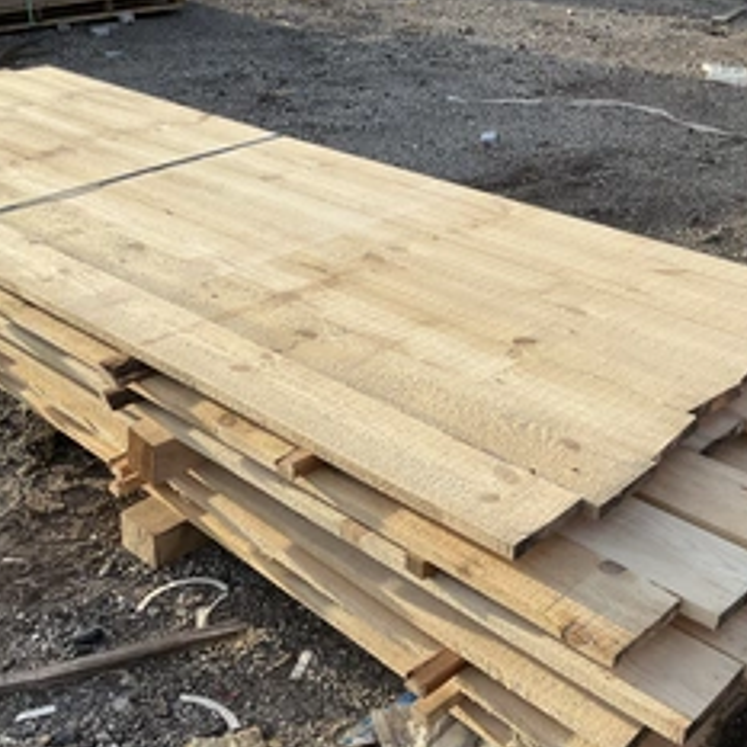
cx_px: 385
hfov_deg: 38.3
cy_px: 378
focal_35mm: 44
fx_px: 1074
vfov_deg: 38.3
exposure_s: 1/883
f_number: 1.8
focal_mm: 3
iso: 25
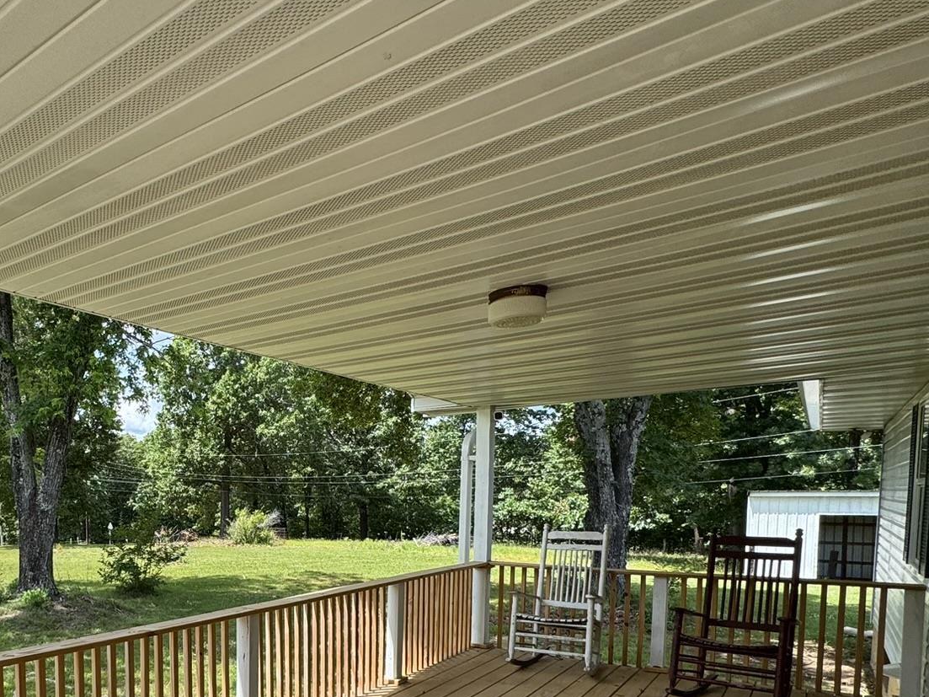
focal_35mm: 26
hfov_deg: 61.8
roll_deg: -0.1
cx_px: 188
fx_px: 698
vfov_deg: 50.2
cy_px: 546
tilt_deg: -4.3
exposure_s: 1/569
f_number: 2.2
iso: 40
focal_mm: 2.22
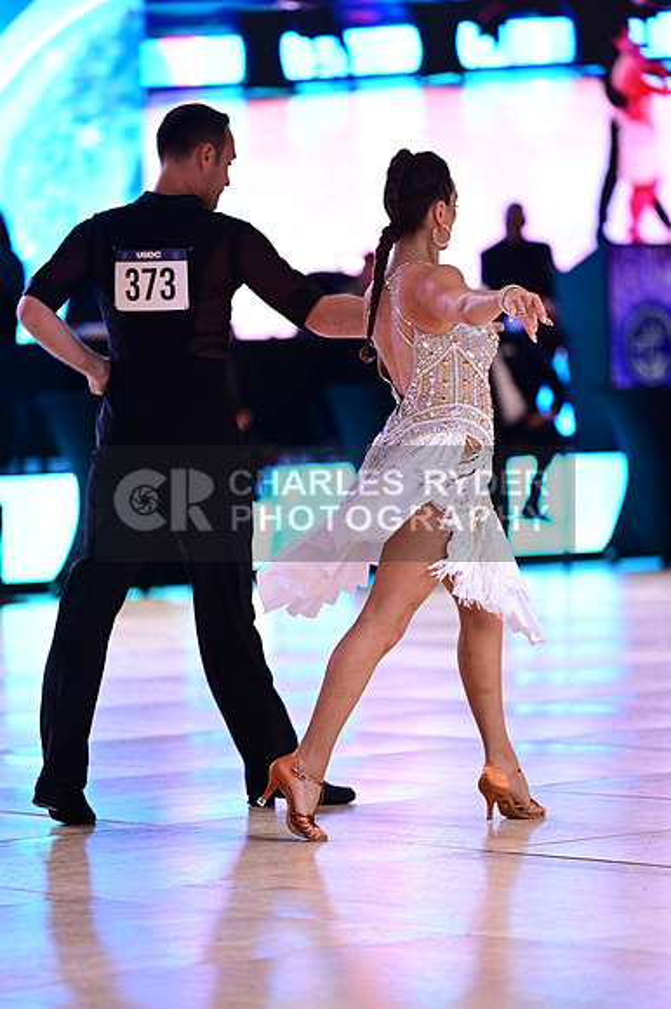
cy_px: 504
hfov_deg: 8.3
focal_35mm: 165
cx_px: 336
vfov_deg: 12.5
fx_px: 4618
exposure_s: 1/500
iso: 2000
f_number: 2.8
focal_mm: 165
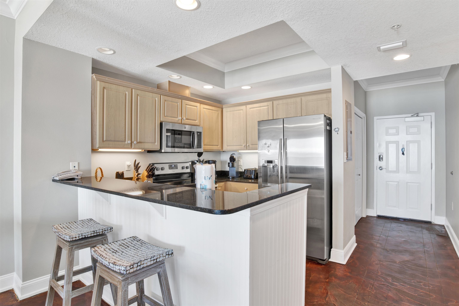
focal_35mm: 18
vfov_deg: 67.4
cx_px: 230
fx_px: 229
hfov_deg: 90.0
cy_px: 153
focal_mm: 18
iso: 200
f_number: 11
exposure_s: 1/4
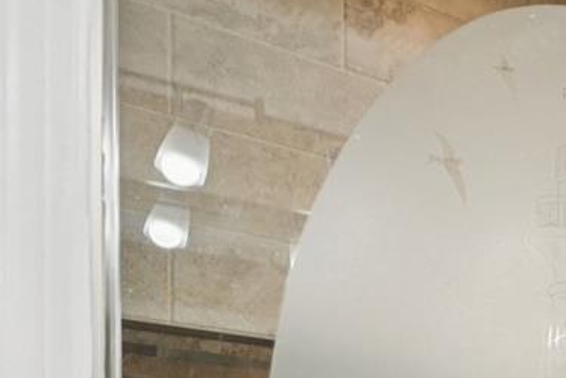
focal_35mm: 60
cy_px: 557
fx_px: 944
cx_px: 824
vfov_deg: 19.8
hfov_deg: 25.8
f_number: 8
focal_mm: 14
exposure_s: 1/40
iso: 400
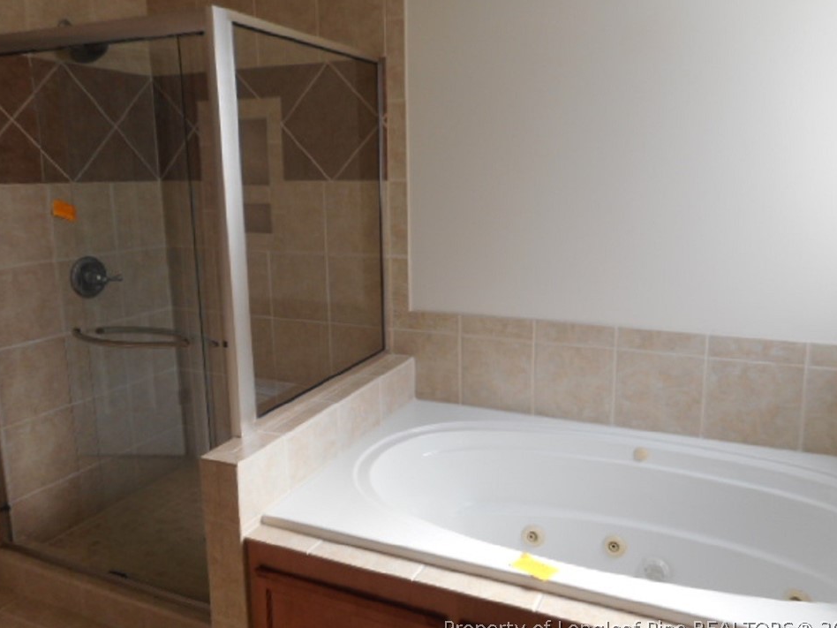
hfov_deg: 65.3
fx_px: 653
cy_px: 304
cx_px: 421
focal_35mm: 27
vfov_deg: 51.3
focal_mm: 4.5
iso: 80
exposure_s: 1/50
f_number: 3.7
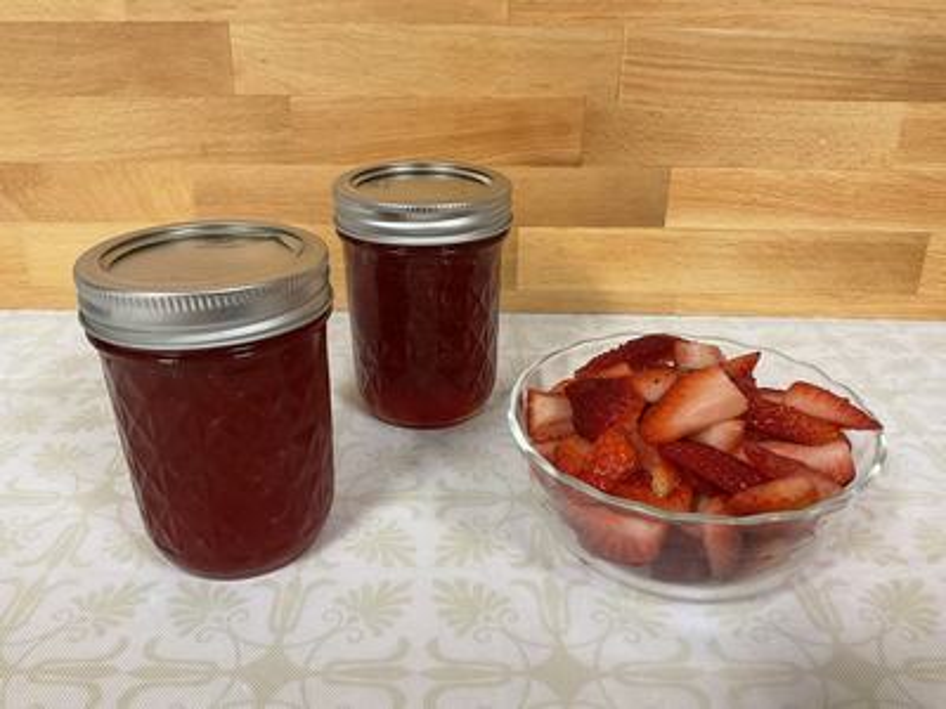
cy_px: 354
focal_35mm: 29
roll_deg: -1.0
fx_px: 793
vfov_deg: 48.2
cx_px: 473
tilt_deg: -25.3
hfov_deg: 61.7
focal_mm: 3
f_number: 1.8
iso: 200
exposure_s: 1/60
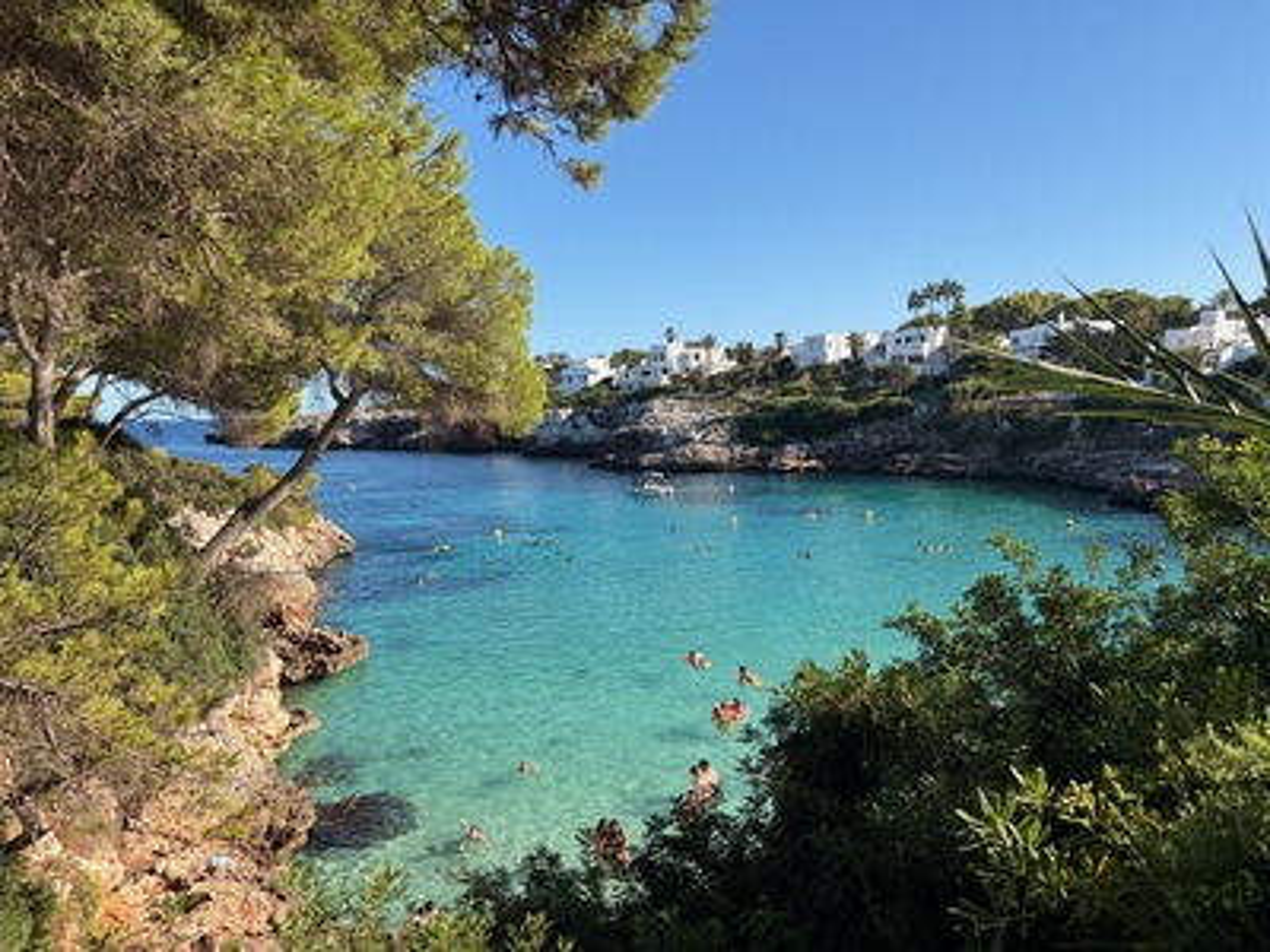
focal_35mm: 26
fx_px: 954
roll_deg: +2.2
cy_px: 476
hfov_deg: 67.3
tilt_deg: -4.1
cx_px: 635
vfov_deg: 53.1
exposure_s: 1/2141
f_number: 1.6
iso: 50
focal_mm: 5.96
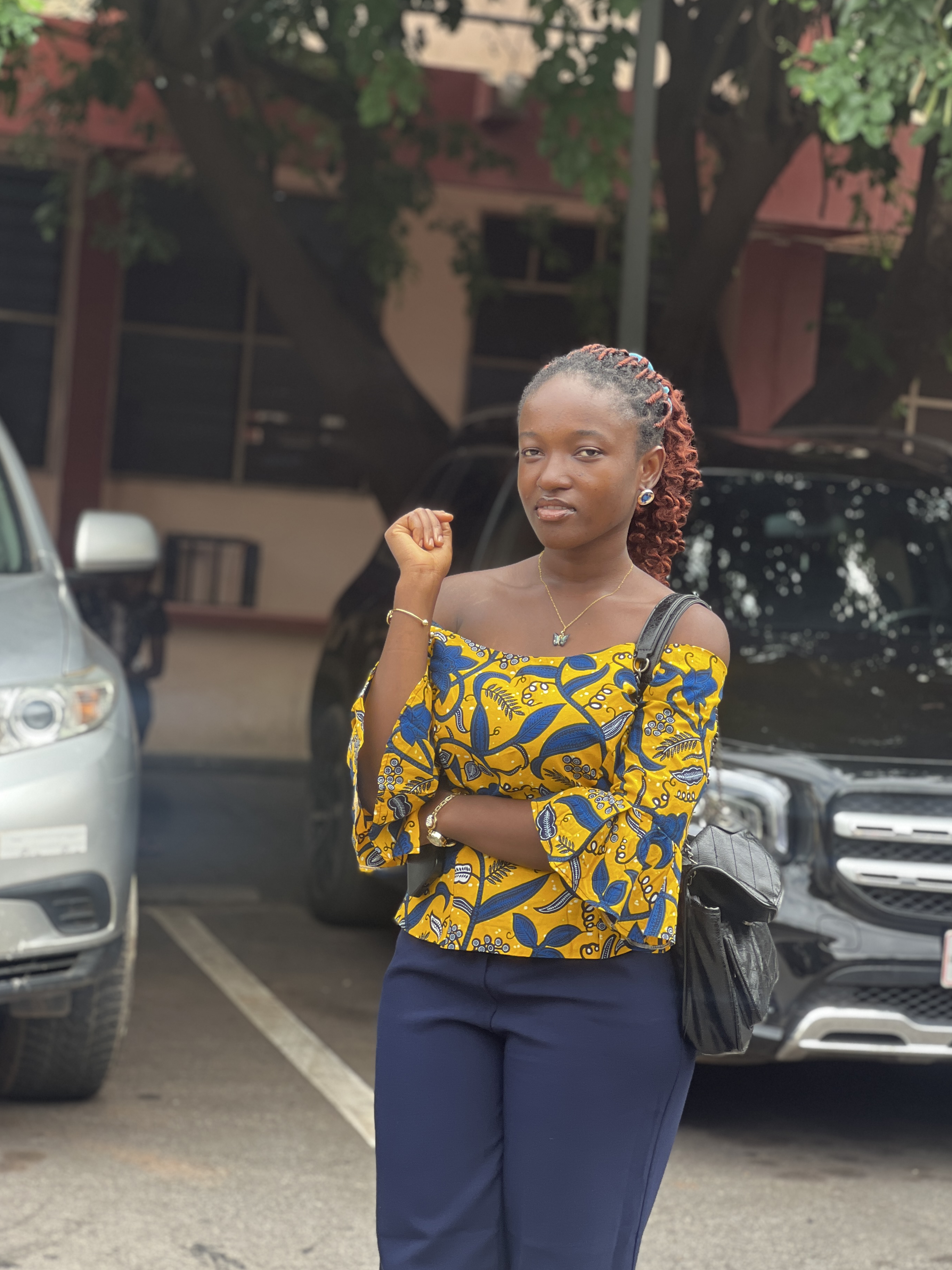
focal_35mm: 85
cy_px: 598
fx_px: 3117
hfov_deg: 17.4
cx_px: 485
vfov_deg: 23.0
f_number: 2.8
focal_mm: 9
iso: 50
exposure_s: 1/121
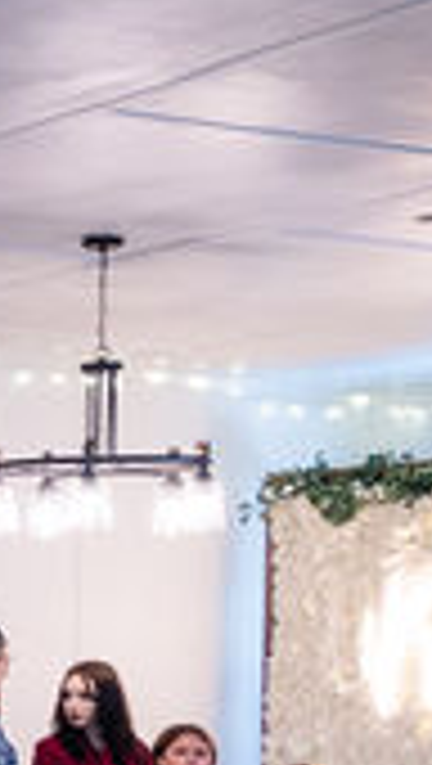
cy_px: 682
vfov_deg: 13.6
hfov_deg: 5.9
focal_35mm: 157
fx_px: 3188
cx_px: -1575
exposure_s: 1/60
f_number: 2.8
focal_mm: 24
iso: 400
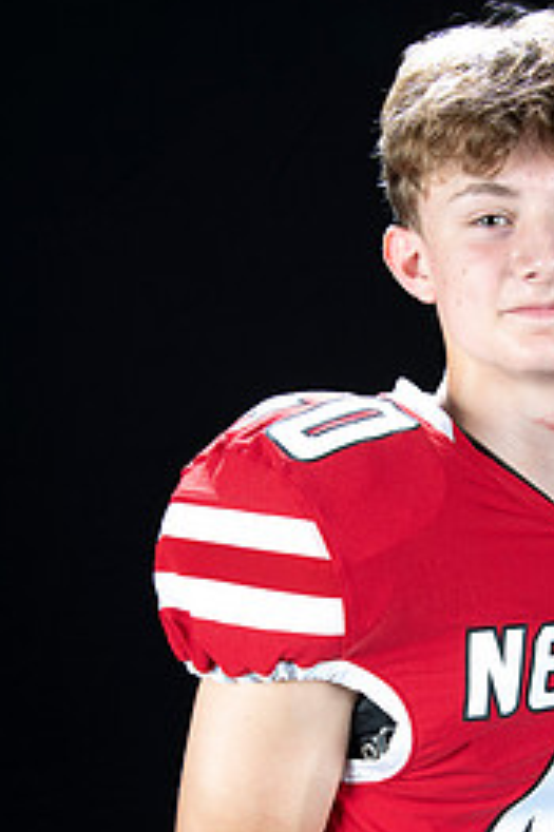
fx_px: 2450
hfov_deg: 12.8
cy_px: 639
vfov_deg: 19.1
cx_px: 462
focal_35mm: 106
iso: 320
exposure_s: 1/160
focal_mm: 62
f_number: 9
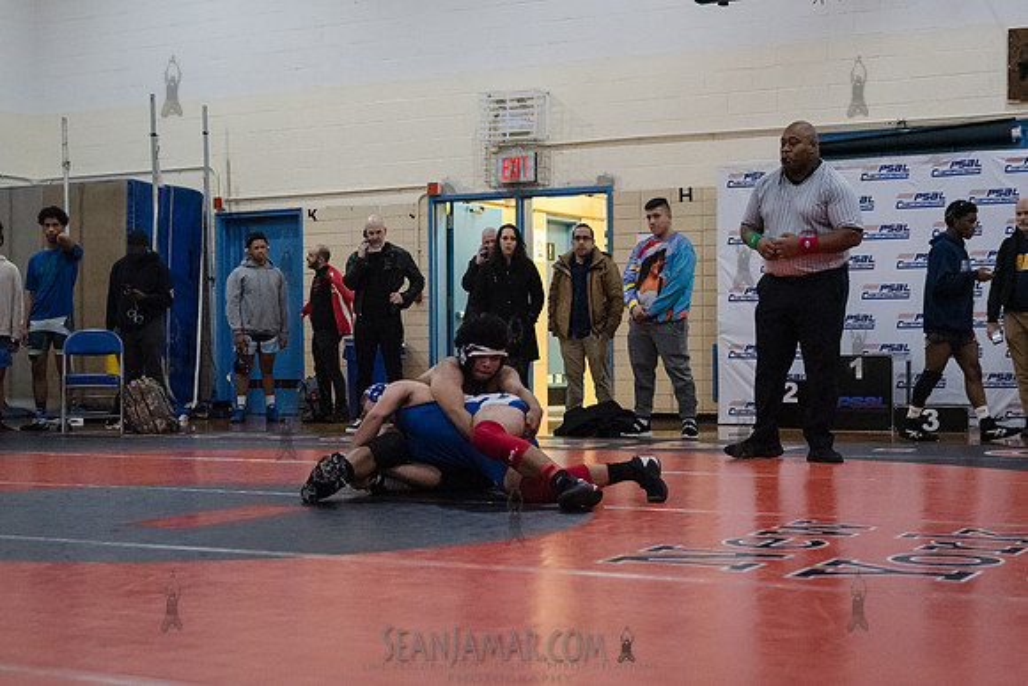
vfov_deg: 22.5
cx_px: 447
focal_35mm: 60
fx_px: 1720
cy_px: 399
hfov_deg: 33.2
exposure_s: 1/400
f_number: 3.2
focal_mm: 50
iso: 8000
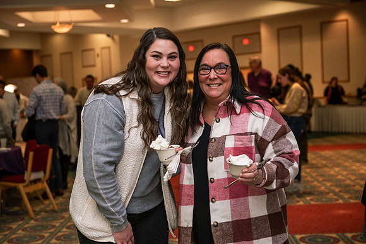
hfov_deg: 34.5
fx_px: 590
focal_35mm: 58
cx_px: 183
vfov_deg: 23.4
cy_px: 122
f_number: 3.5
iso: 1000
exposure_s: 1/160
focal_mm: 58
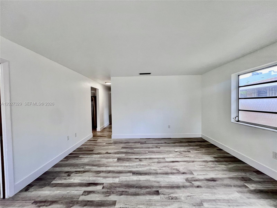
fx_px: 104
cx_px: 138
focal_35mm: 13
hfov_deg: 106.2
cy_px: 104
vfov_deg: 89.9
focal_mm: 1.57
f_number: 1.8
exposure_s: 1/120
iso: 80
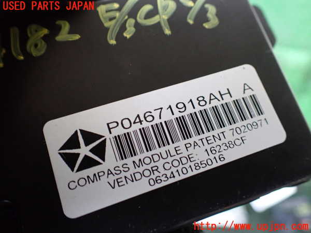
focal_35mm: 30
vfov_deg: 46.8
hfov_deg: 60.0
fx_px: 270
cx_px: 156
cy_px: 116
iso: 800
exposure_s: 1/40
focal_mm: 5.4
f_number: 2.3
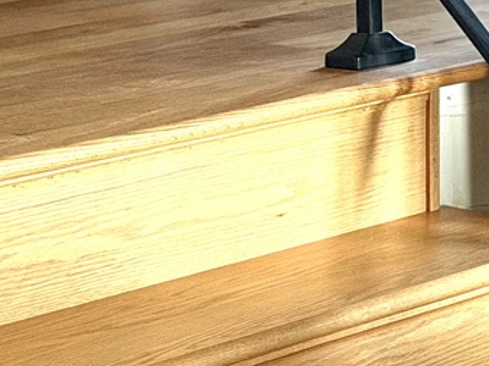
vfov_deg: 7.1
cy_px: -278
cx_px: 861
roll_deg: +0.1
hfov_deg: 9.3
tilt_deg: -3.9
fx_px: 2881
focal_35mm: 204
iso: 250
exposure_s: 1/40
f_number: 1.78
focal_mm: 6.76
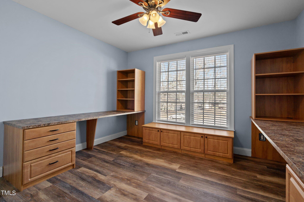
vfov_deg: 73.7
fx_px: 135
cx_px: 152
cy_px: 101
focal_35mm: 16
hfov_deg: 96.7
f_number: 8
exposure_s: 1/8
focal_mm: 16
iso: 400
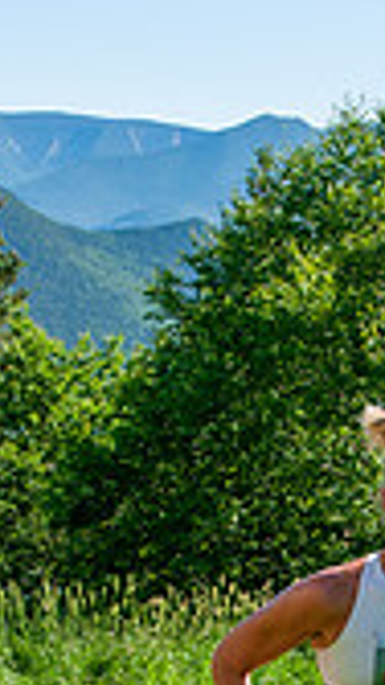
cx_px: 399
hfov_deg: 8.4
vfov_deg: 14.3
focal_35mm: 144
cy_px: 894
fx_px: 2612
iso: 200
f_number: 8
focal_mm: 34
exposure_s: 1/400
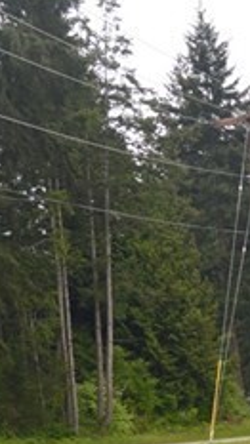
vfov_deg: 22.3
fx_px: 1120
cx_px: 261
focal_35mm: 95
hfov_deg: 12.6
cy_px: 310
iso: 100
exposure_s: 1/200
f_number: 4
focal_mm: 22
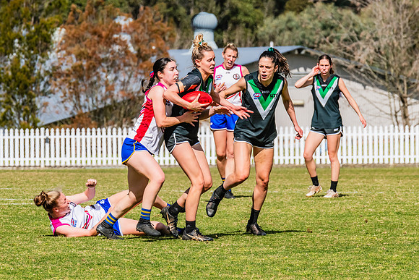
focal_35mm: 462
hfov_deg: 4.5
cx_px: 212
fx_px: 5377
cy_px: 142
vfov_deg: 3.0
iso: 800
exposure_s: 1/1250
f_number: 14
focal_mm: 380
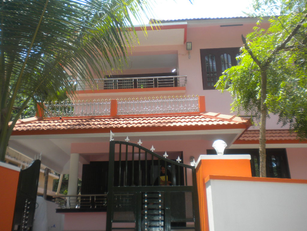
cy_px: 116
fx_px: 310
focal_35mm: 35
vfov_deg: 40.7
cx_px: 154
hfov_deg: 52.6
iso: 113
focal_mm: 6.3
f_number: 4.6
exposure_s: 1/257
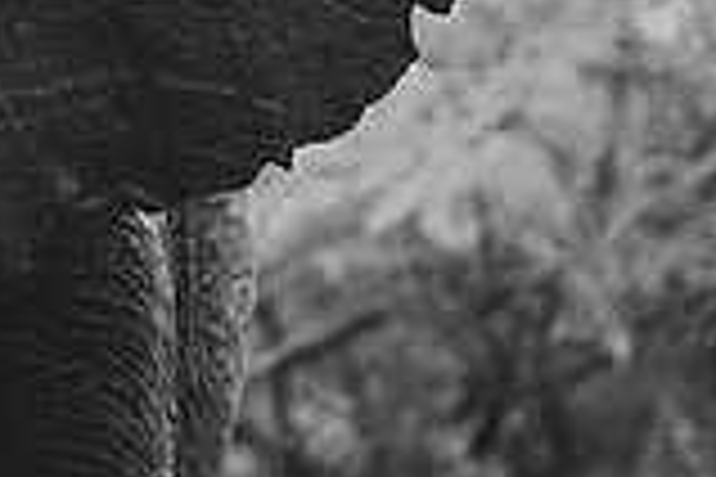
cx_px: -207
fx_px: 13086
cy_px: -295
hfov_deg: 3.1
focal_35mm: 658
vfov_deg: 2.1
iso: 500
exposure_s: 1/400
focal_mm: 180
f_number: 2.8
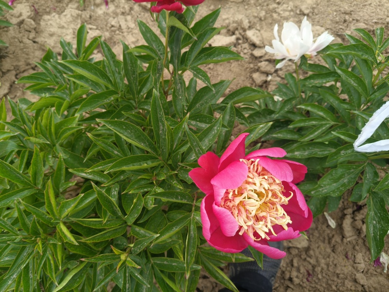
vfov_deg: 53.1
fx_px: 292
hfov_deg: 67.3
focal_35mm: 26
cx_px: 194
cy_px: 146
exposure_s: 1/1101
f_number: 1.8
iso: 80
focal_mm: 4.84
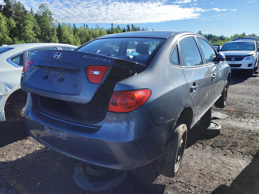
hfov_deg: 67.3
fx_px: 195
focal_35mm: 26
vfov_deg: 53.1
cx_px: 130
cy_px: 97
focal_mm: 3.58
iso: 40
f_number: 1.9
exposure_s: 1/308
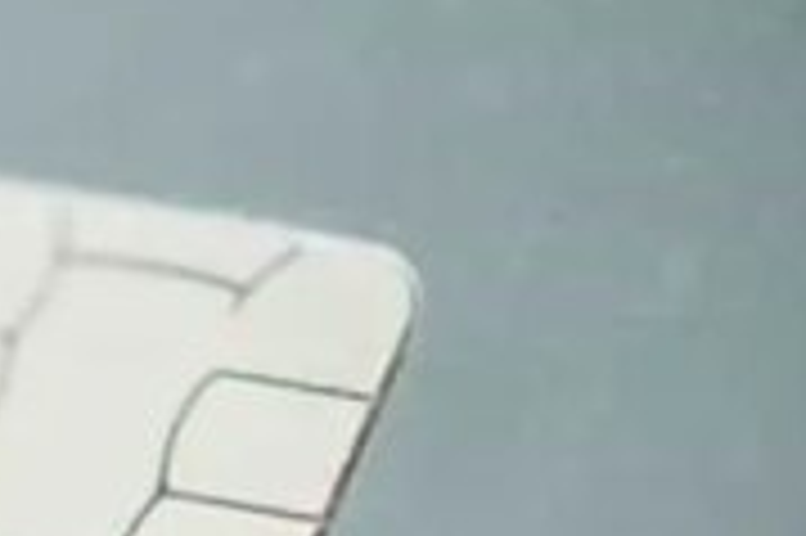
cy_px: 590
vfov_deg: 2.3
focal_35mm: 603
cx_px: -1515
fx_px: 13488
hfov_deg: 3.4
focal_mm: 90
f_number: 4
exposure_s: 1/6
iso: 100
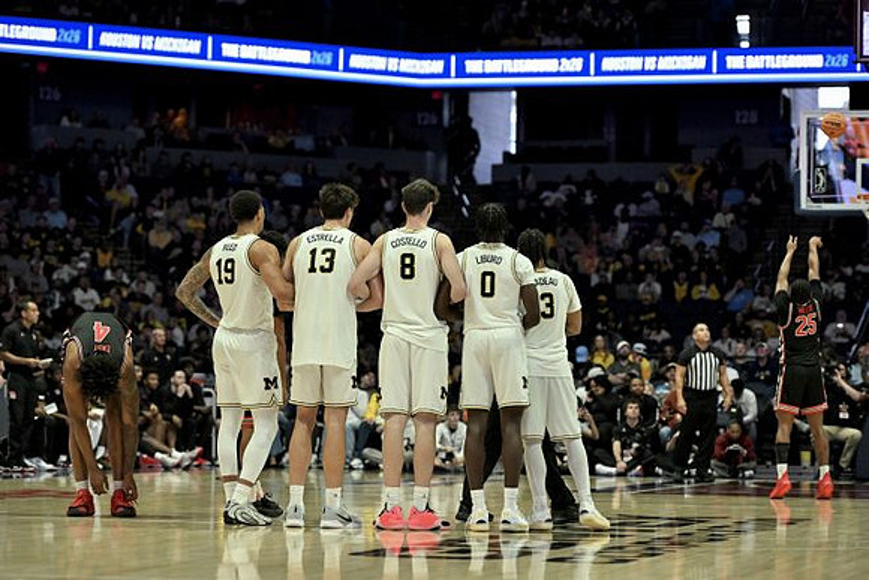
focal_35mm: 116
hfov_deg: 17.6
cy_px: 290
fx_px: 2801
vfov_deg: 11.8
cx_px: 434
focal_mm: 116
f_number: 2.8
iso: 4000
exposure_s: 1/1000
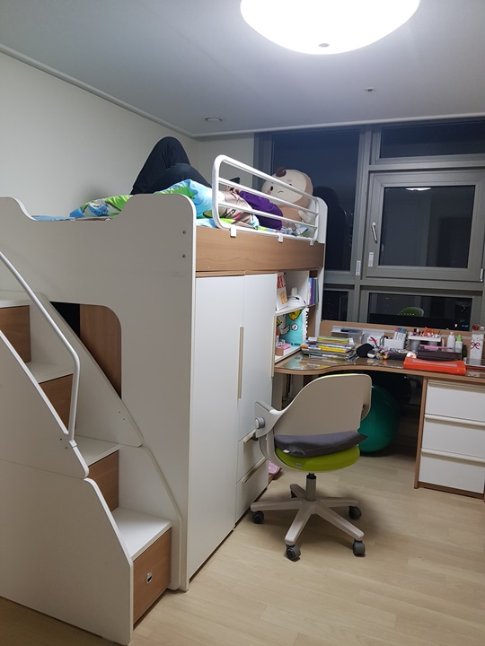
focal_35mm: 26
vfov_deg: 67.3
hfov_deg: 53.1
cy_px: 323
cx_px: 242
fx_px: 486
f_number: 1.7
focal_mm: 4.2
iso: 125
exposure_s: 1/60
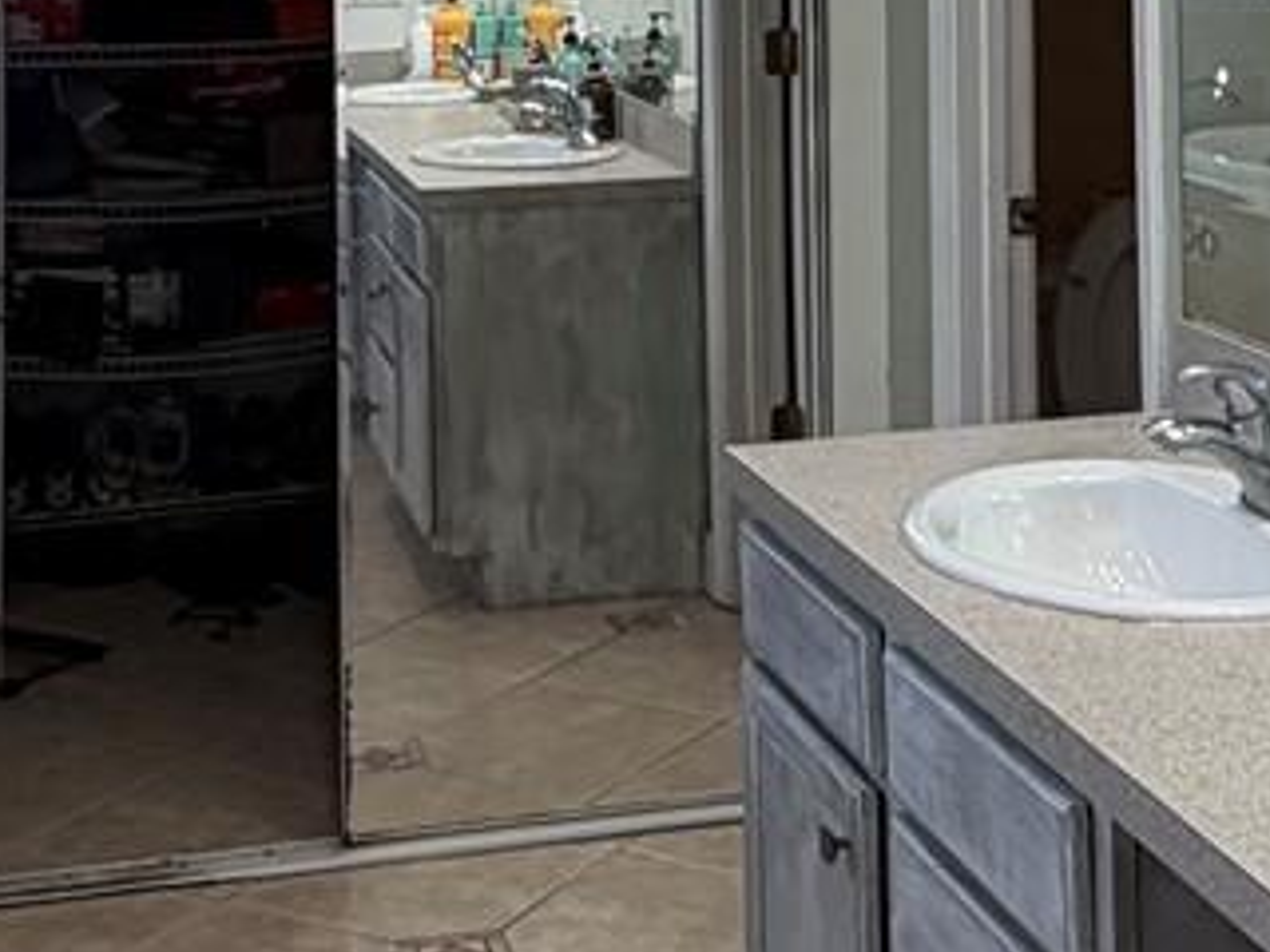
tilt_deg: +0.6
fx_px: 2568
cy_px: -210
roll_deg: +0.9
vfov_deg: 19.7
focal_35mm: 70
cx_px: 675
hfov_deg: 27.8
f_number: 2.2
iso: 100
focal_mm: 2.22
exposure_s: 1/120
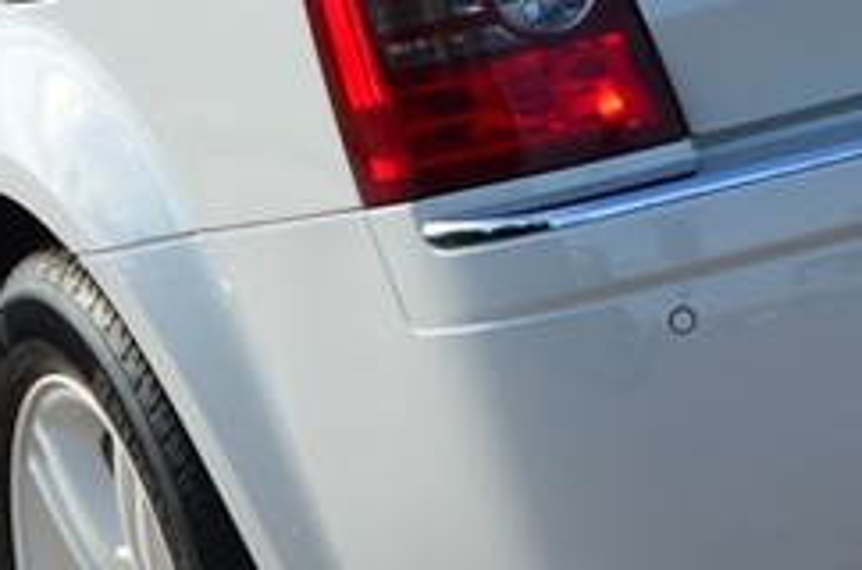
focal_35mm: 971
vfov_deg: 1.4
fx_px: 23189
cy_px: 91
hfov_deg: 2.1
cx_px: 698
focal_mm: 150
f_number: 5.6
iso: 160
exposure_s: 1/640
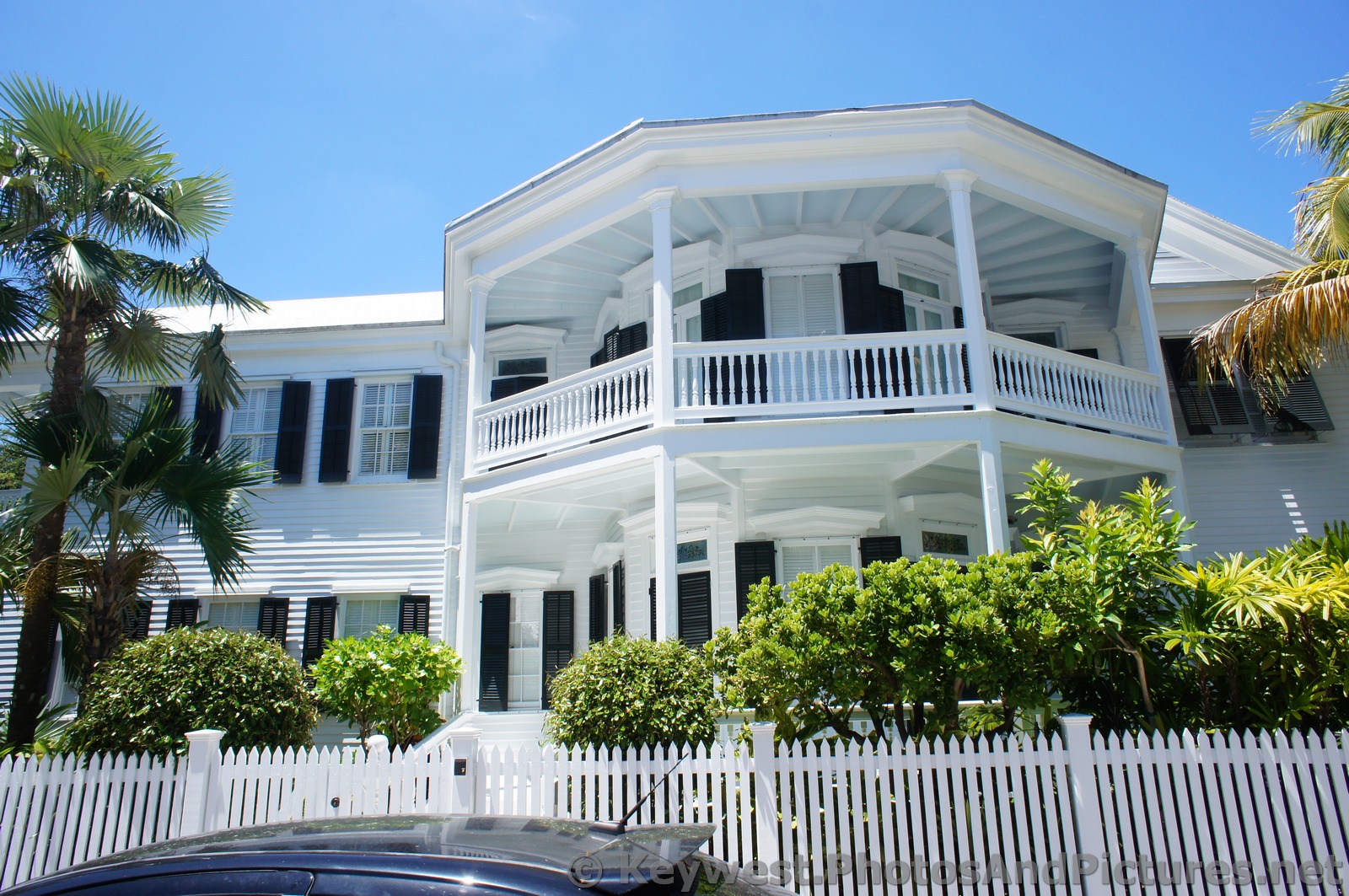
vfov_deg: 53.0
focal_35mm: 24
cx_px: 674
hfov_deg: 73.8
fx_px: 898
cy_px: 448
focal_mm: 16
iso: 200
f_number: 13
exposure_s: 1/160
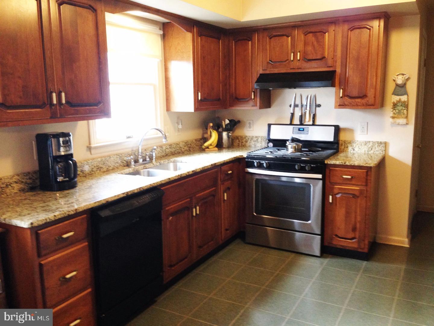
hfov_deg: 55.4
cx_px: 217
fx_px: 414
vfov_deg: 42.9
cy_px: 163
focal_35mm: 33
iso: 160
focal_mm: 4.12
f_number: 2.4
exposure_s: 1/20
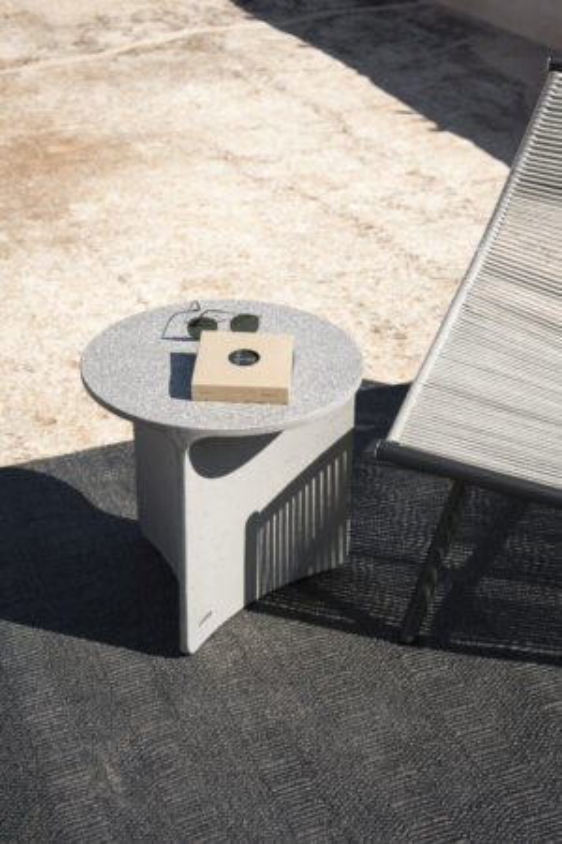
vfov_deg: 33.4
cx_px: 281
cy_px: 422
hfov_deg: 22.6
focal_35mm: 60
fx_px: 1405
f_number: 6.3
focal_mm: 60
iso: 100
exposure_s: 1/400
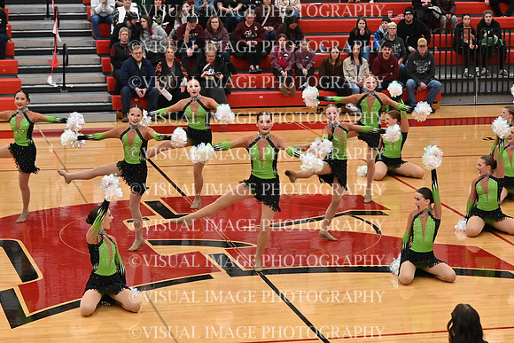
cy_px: 172
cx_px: 257
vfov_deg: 13.0
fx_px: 1499
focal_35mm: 105
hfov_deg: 19.5
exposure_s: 1/400
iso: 8000
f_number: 4
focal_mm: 70
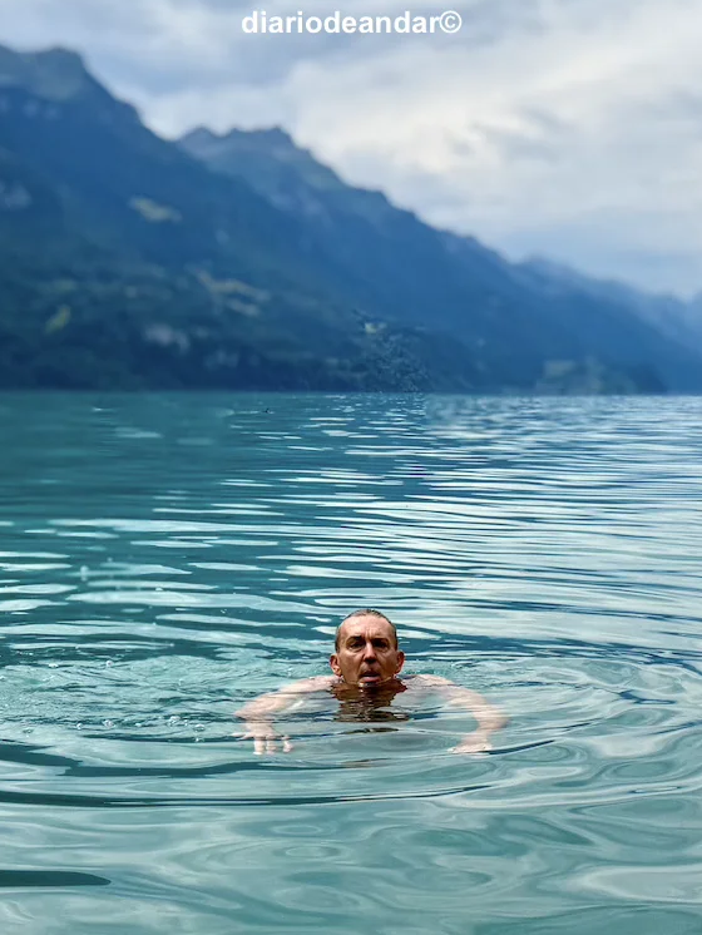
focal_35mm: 33
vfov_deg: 55.3
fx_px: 892
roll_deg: -0.2
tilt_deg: -1.1
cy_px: 470
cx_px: 377
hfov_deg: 42.9
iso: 80
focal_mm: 6.76
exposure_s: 1/9091
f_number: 1.78
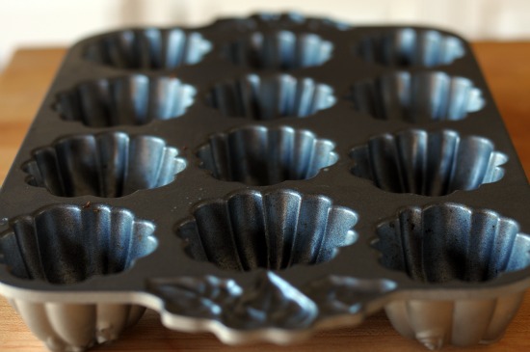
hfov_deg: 27.0
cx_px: 265
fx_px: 1103
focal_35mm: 75
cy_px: 176
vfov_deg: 18.1
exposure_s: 1/60
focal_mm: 50
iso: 200
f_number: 2.8
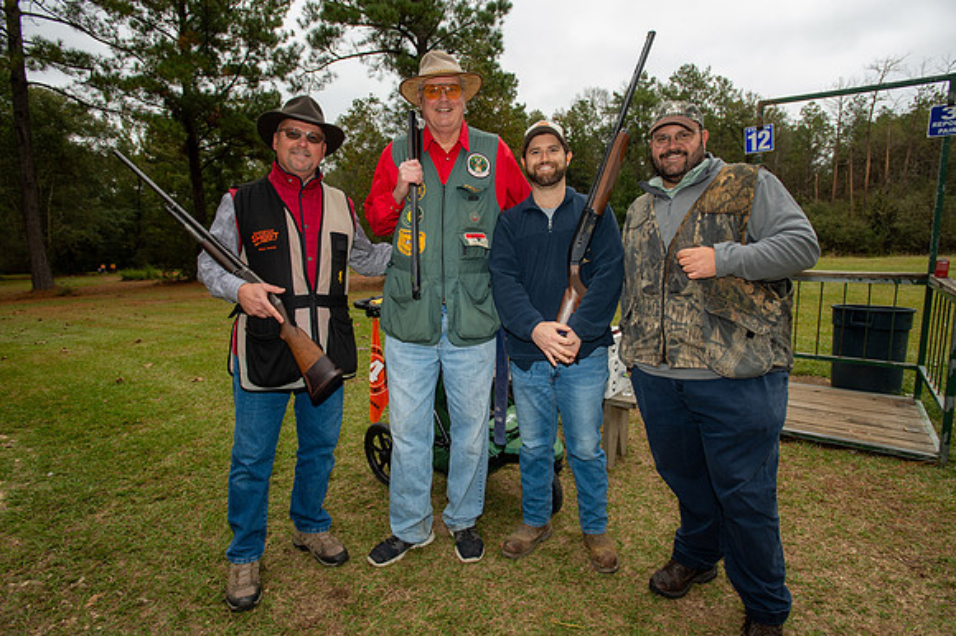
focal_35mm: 19
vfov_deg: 64.5
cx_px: 478
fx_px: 504
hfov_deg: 86.9
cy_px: 318
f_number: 5
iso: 320
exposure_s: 1/250
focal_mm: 19
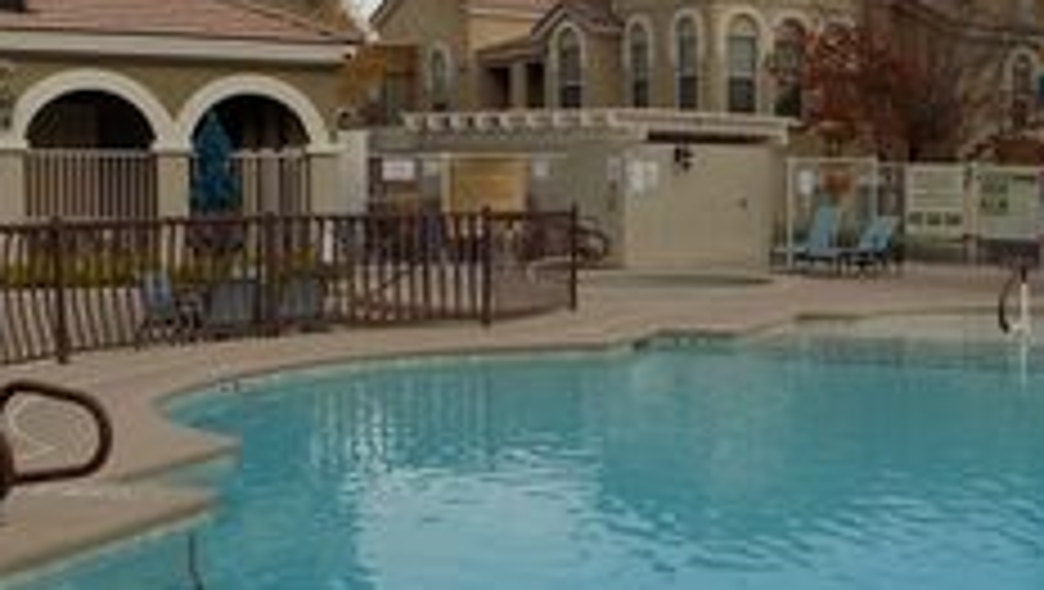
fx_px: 1496
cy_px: 300
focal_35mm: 54
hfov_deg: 36.9
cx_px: 864
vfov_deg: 22.3
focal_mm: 4
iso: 80
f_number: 3.1
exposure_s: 1/500
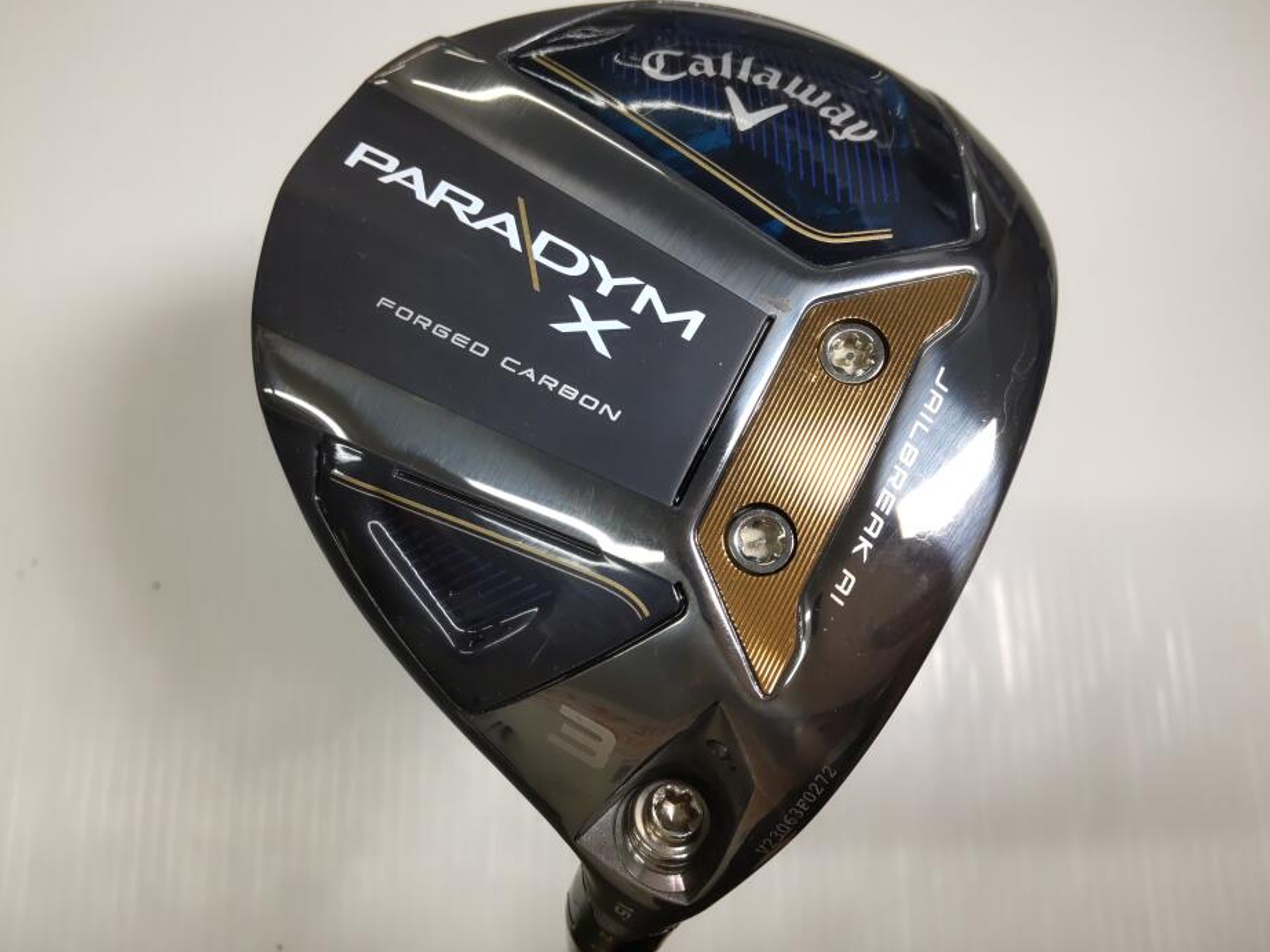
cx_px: 636
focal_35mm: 25
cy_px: 459
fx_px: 917
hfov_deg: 69.4
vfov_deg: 54.8
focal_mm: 3.43
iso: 96
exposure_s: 1/120
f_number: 2
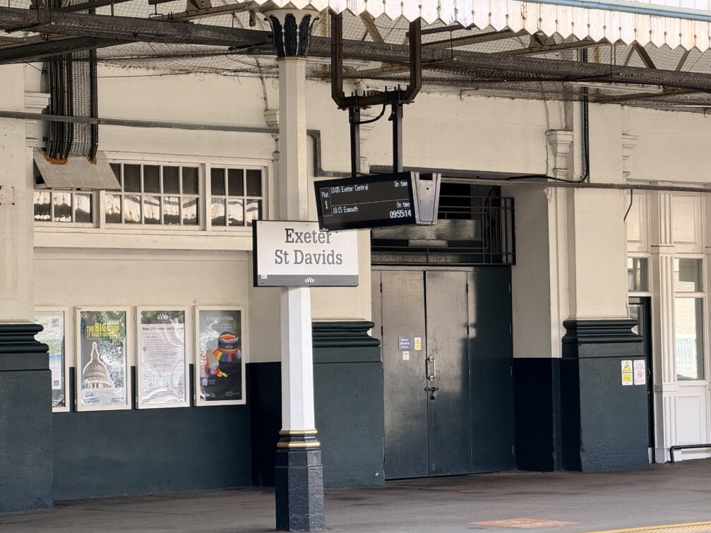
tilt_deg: +1.7
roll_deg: +1.5
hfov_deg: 16.2
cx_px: 350
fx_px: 2506
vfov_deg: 12.1
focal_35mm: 122
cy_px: 264
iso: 50
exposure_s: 1/132
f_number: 2.8
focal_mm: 15.66
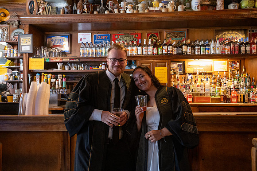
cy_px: 86
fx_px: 200
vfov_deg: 46.3
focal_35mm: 28
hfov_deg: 65.4
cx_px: 128
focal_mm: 27
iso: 6400
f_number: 4
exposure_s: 1/80
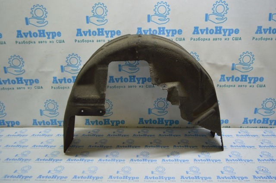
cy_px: 92
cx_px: 138
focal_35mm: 27
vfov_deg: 47.8
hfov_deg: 67.4
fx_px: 207
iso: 400
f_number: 3.5
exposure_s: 1/60
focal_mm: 18
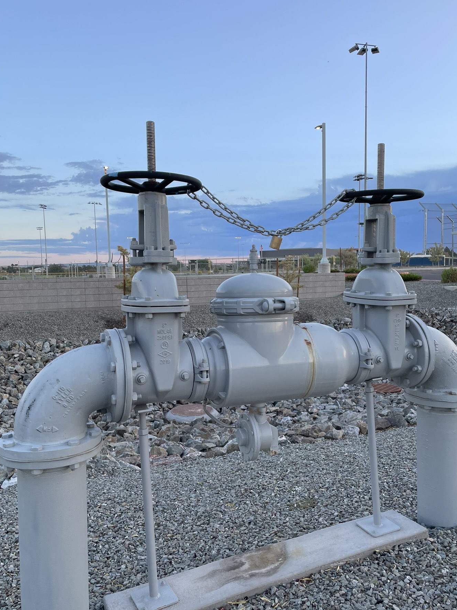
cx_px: 245
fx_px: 528
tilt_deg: -4.5
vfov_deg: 59.9
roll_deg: +3.5
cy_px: 319
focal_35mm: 30
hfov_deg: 46.8
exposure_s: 1/294
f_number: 1.6
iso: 40
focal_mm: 4.2
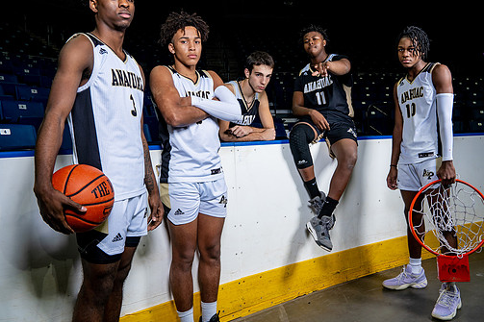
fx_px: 403
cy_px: 147
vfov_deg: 43.5
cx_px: 270
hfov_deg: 61.8
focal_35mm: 30
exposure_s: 1/125
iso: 100
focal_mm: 26
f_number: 8
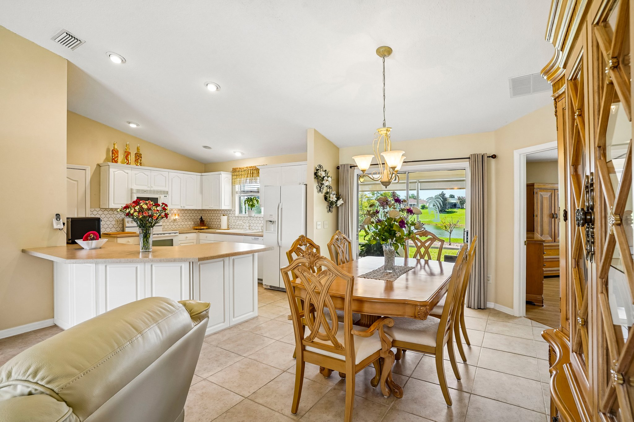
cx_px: 317
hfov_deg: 90.0
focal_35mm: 18
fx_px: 317
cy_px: 211
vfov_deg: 67.4
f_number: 9
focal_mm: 18
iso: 400
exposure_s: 1/15
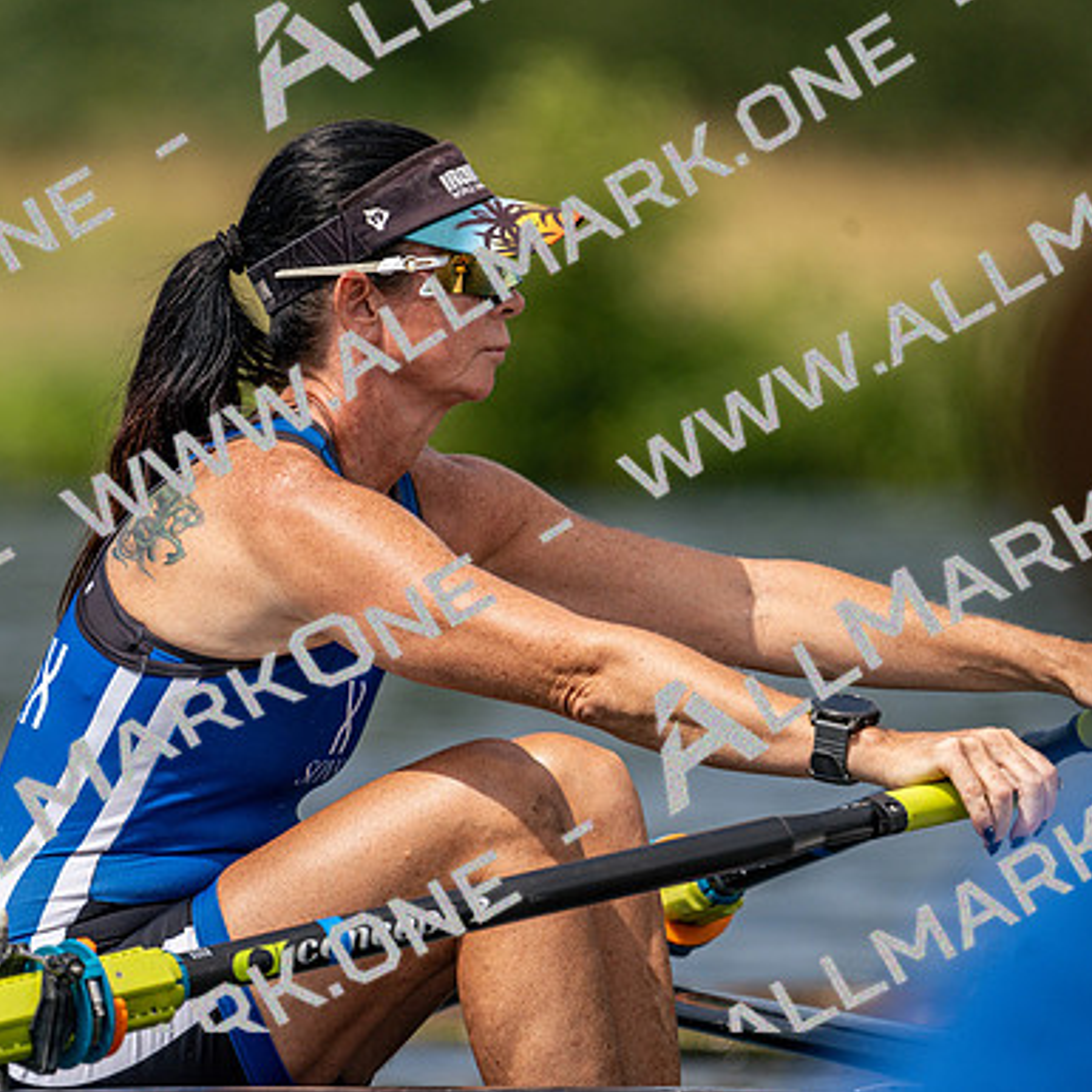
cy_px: 546
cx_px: 411
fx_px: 24733
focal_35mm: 693
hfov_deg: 2.5
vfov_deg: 2.5
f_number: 6.3
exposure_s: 1/1600
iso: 250
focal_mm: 541
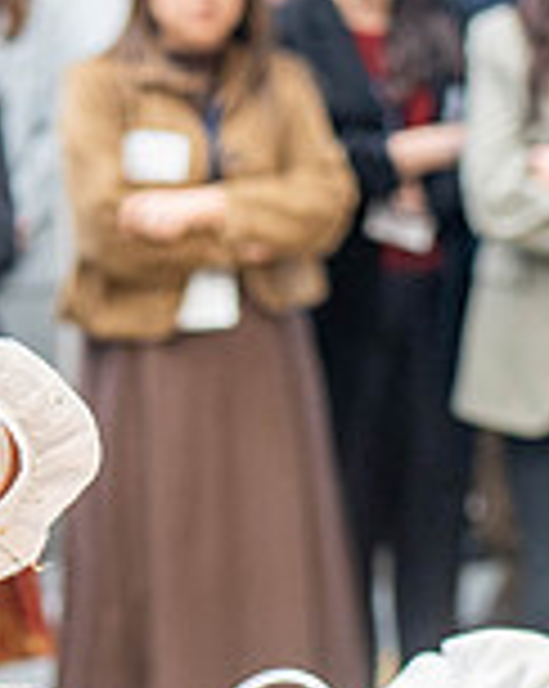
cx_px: -80
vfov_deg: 14.3
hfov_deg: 11.3
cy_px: 575
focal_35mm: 134
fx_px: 2727
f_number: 2
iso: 1000
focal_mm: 35
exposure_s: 1/320
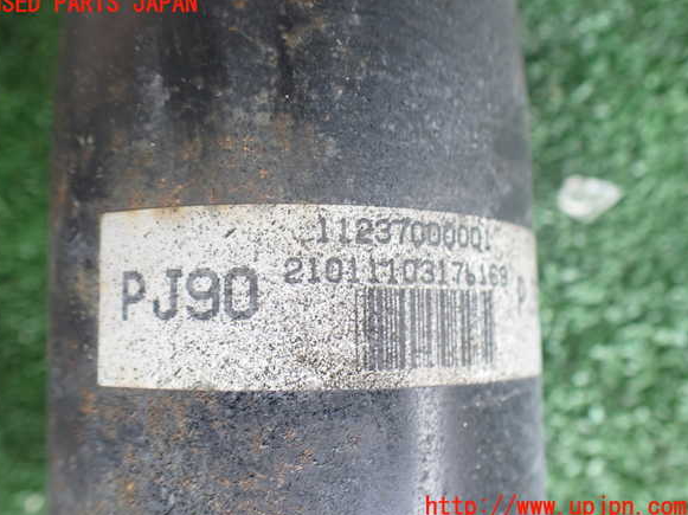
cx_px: 337
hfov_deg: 58.4
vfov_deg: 45.4
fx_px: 616
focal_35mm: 31
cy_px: 256
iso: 320
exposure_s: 1/125
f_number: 2.3
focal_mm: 5.4
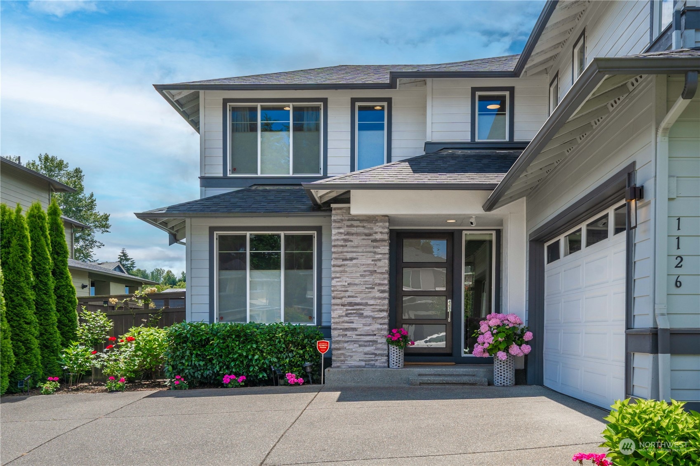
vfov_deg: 53.1
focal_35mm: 24
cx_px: 350
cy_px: 233
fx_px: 467
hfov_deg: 73.7
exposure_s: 1/125
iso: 125
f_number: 9.5
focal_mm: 24
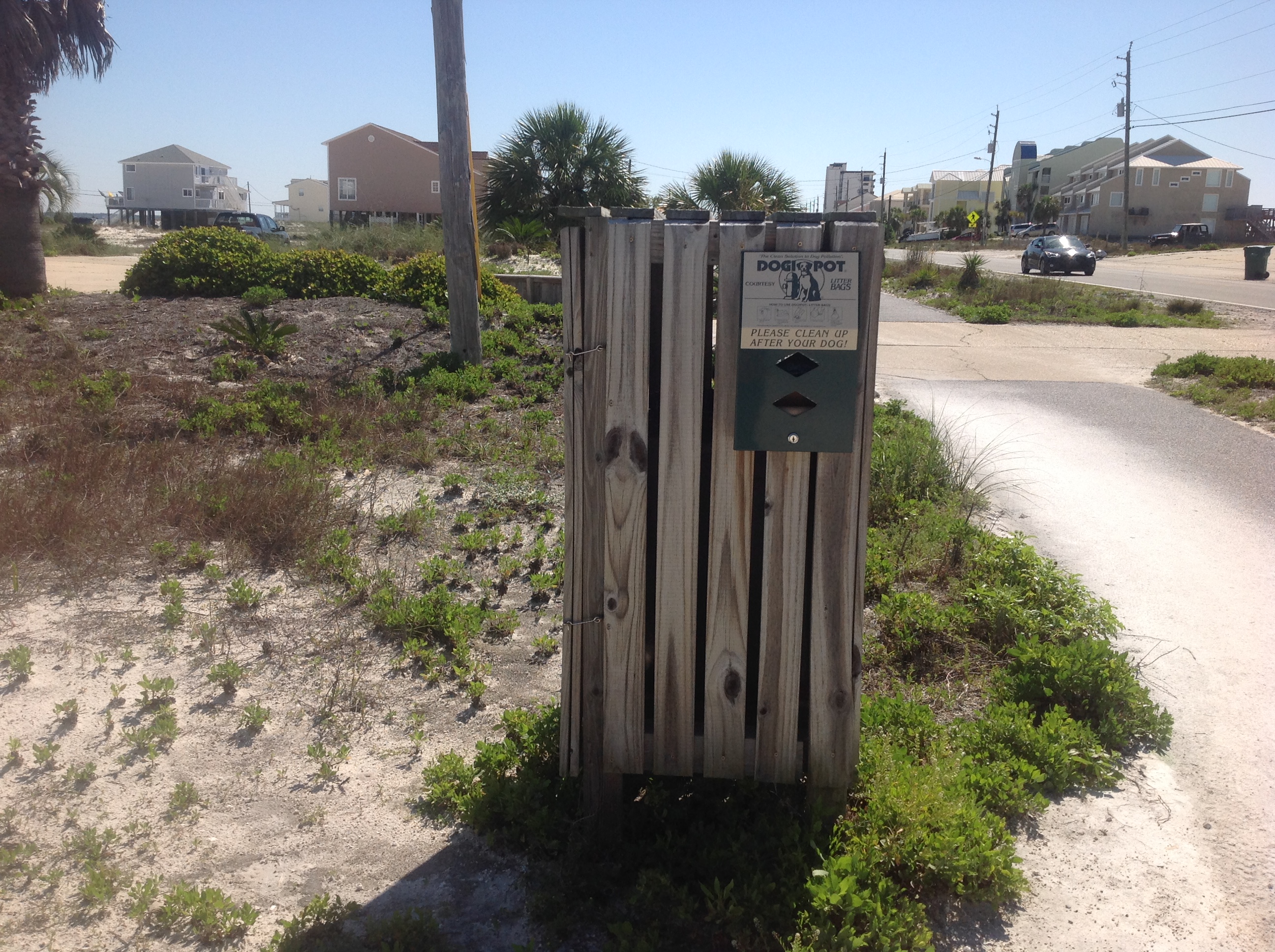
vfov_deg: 40.6
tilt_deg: -13.8
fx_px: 1287
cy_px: 476
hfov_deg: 52.7
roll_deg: -2.1
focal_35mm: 35
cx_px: 638
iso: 50
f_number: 2.4
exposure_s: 1/2326
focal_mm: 4.28
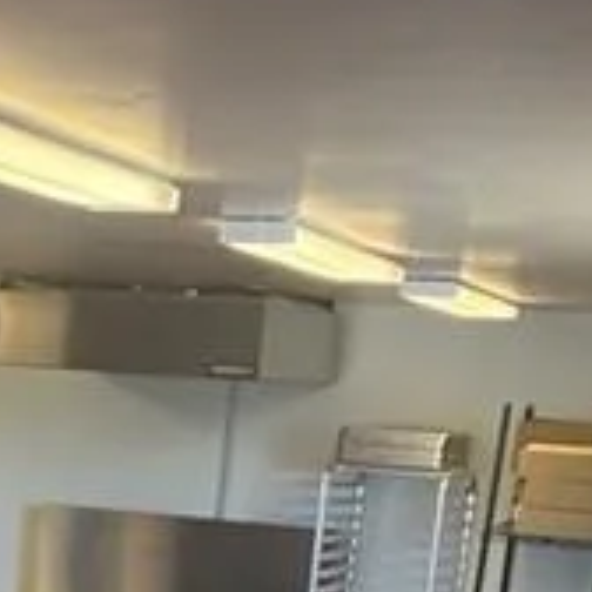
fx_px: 1877
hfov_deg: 16.9
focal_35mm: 97
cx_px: -169
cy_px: 779
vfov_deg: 16.9
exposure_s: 1/56
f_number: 2.2
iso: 125
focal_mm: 2.71
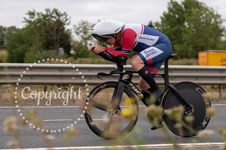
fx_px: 682
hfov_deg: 18.8
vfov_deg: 12.6
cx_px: 109
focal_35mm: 109
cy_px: 70
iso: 100
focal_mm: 70
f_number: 3.5
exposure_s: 1/800
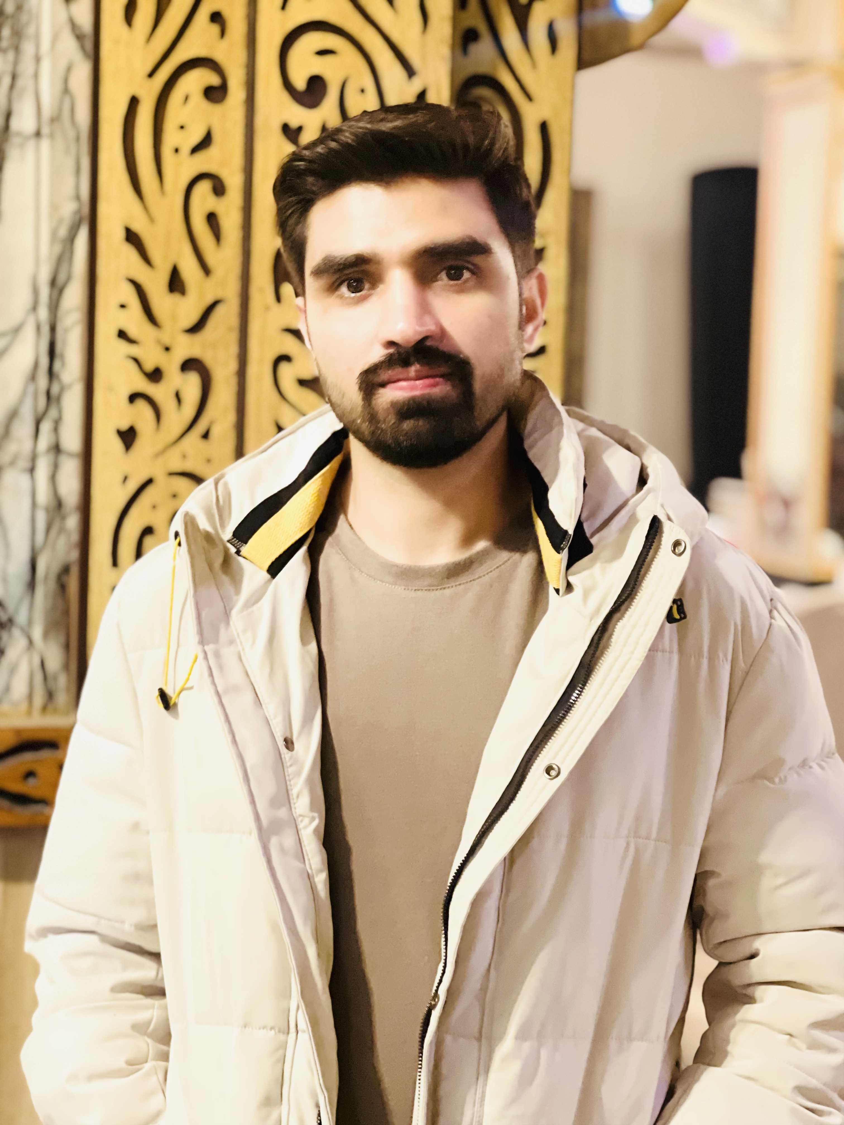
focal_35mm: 77
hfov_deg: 19.1
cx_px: 422
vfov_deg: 25.3
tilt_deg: -4.5
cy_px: 562
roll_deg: -1.9
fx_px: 2503
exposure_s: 1/14
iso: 640
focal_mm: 9
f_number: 2.8
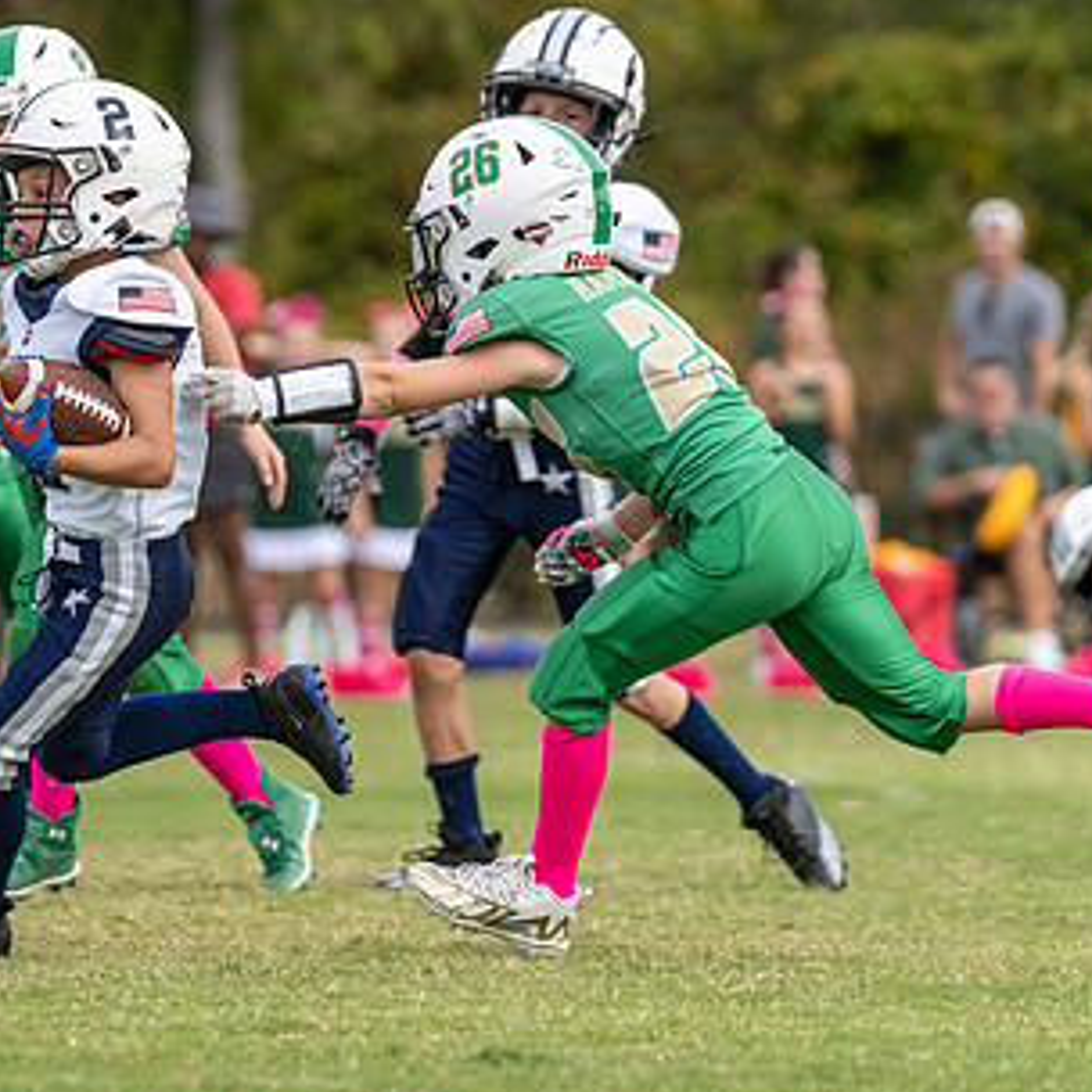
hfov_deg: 4.2
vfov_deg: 4.2
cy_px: 444
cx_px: 34
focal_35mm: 421
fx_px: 15026
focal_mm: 200
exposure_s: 1/1250
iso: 200
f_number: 3.5
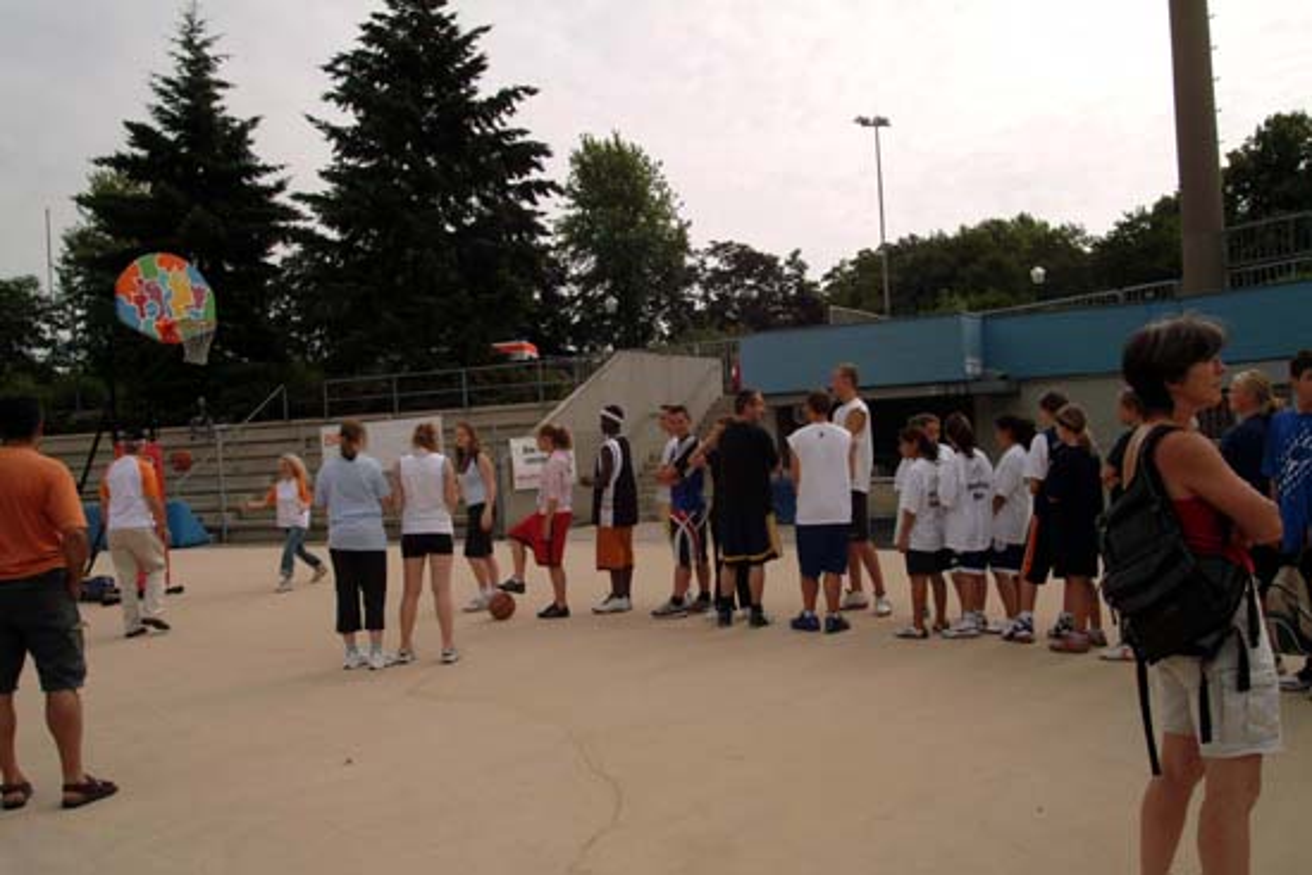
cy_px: 438
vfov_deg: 45.7
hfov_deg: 64.5
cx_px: 656
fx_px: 1039
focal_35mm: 28
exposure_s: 1/500
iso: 200
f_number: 11
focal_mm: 19
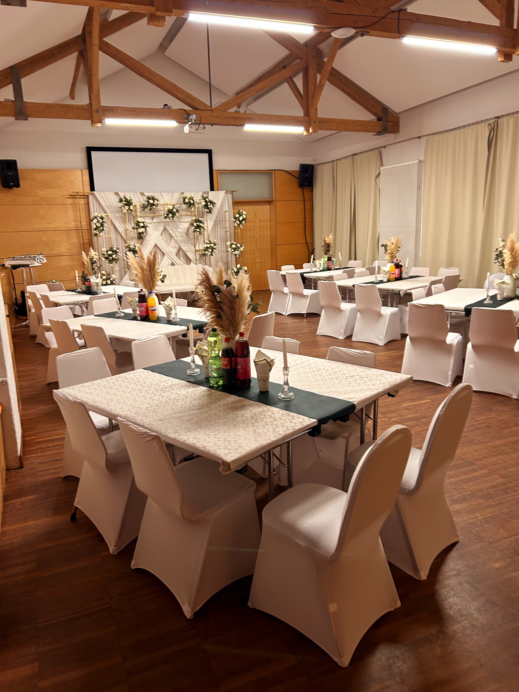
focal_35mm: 26
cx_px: 260
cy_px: 346
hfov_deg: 53.1
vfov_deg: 67.3
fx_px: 520
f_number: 1.5
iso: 200
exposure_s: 1/50
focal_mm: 5.7
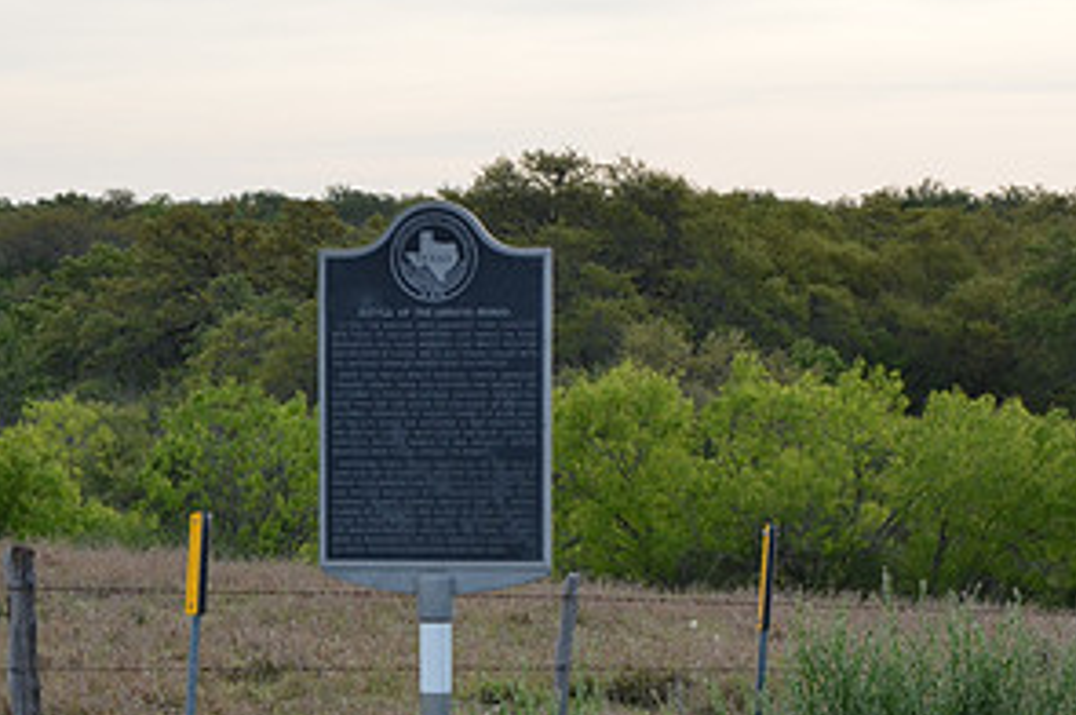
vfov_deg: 8.4
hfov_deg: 12.7
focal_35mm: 162
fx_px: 4836
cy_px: 565
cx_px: 471
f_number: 5.6
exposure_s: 1/125
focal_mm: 55
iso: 200
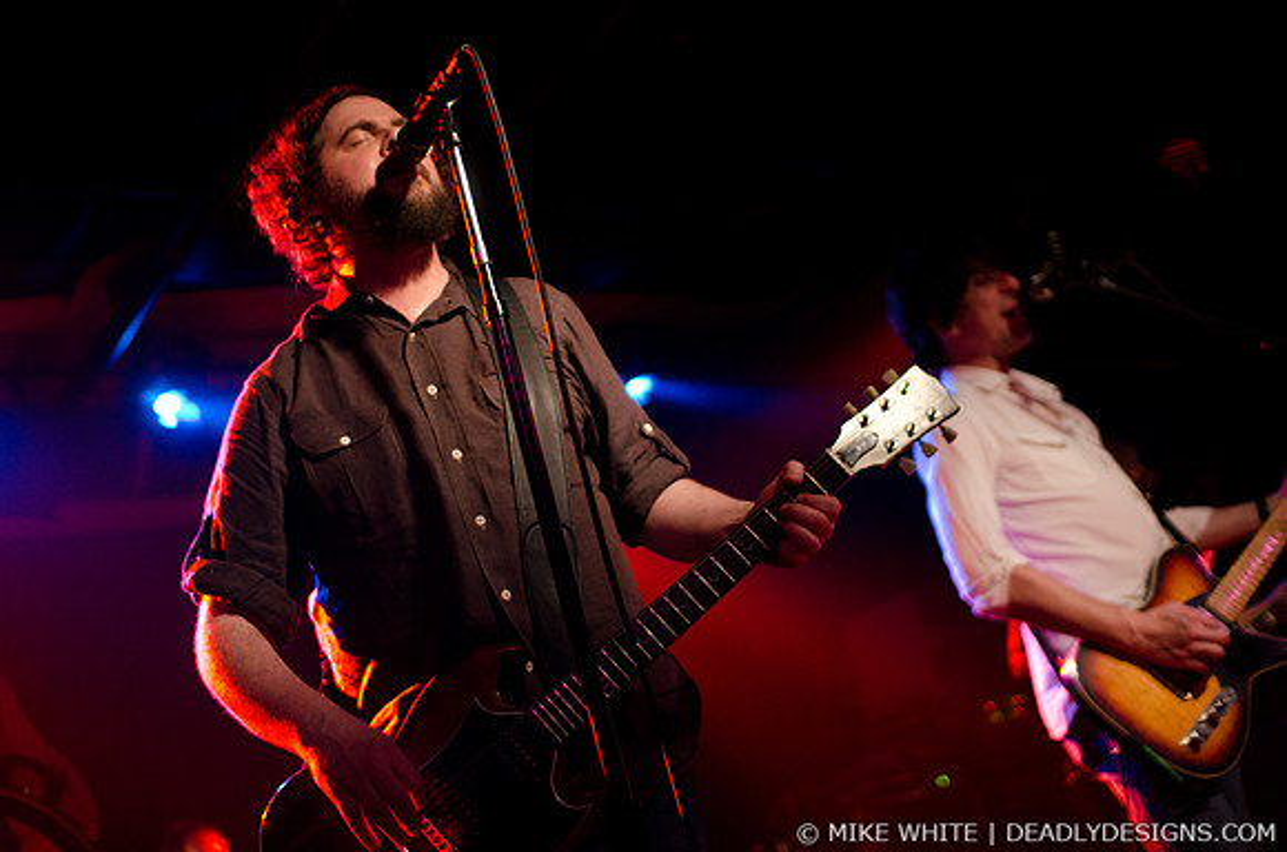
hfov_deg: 43.7
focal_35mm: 45
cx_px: 644
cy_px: 426
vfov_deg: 29.7
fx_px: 1605
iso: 1600
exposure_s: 1/160
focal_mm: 30
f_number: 1.8
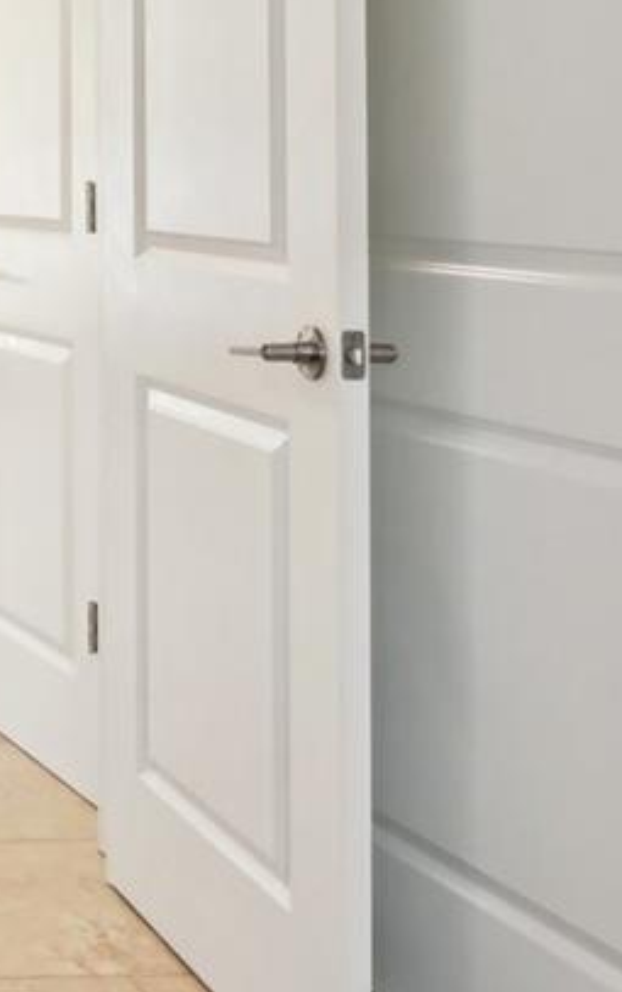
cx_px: -722
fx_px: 1787
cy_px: 145
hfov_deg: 14.9
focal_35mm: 66
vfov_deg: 30.0
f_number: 8
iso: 400
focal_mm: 16.5
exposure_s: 1/8
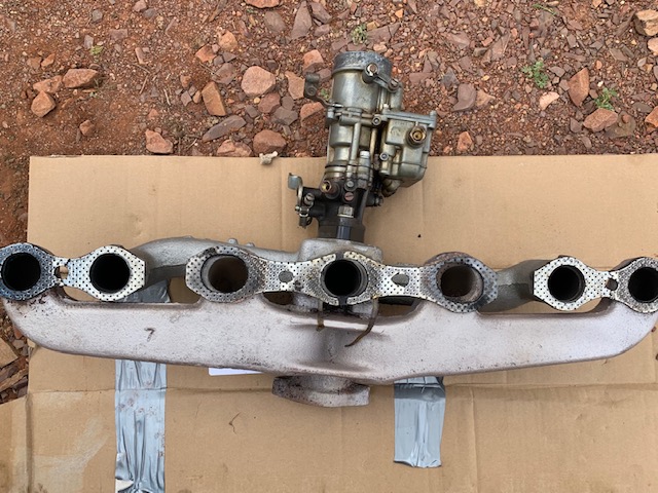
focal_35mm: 26
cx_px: 329
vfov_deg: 53.1
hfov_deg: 67.3
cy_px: 246
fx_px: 494
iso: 25
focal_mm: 4.25
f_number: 1.8
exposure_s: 1/461
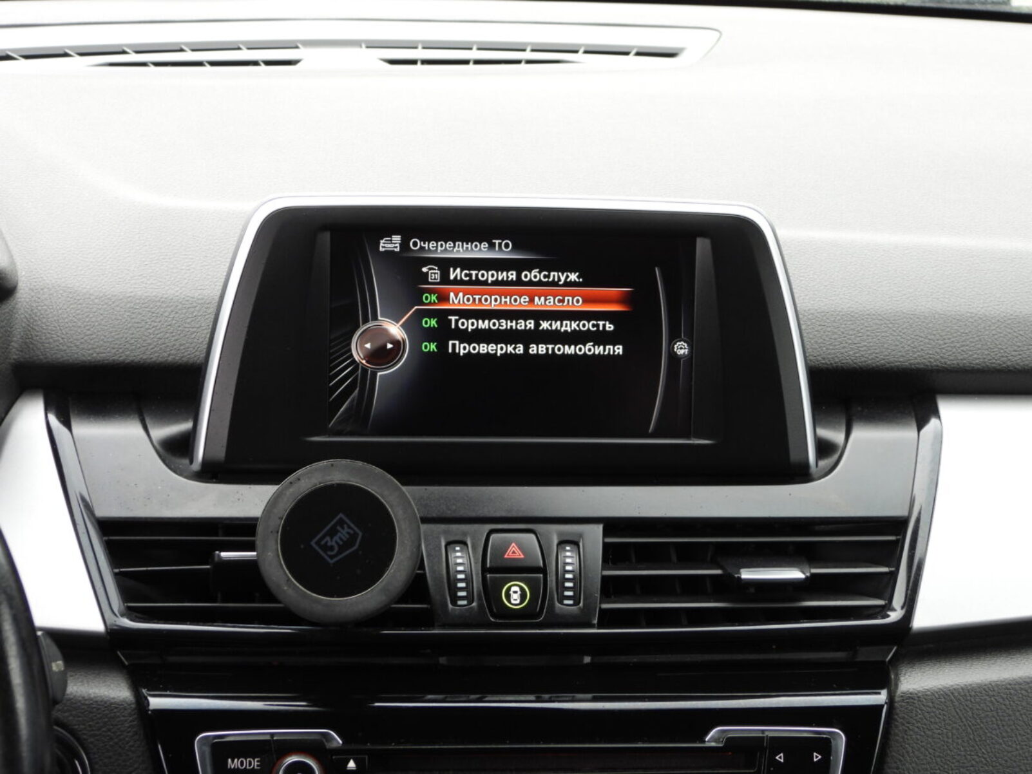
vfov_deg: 21.0
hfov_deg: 27.8
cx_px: 516
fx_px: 2087
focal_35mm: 70
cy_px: 387
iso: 180
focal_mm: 12.6
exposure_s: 1/30
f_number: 3.5
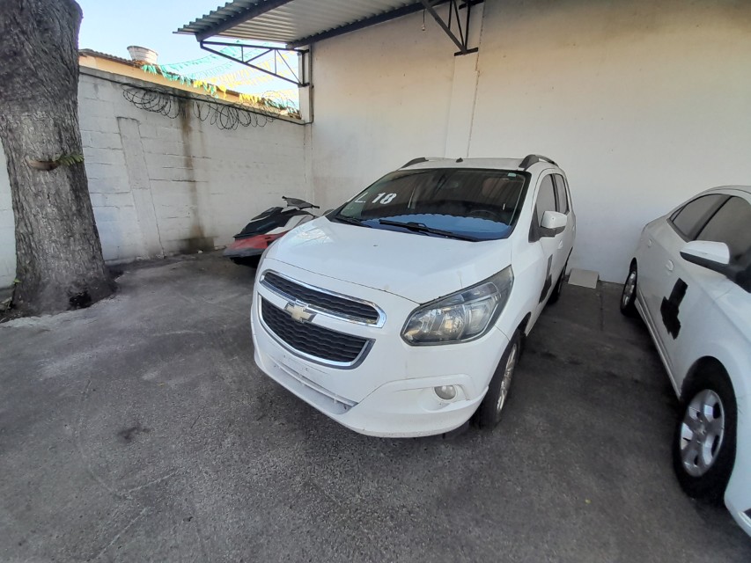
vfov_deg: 89.9
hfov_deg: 106.2
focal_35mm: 13
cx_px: 376
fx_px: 282
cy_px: 282
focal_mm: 1.13
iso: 40
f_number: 2.2
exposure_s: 1/152
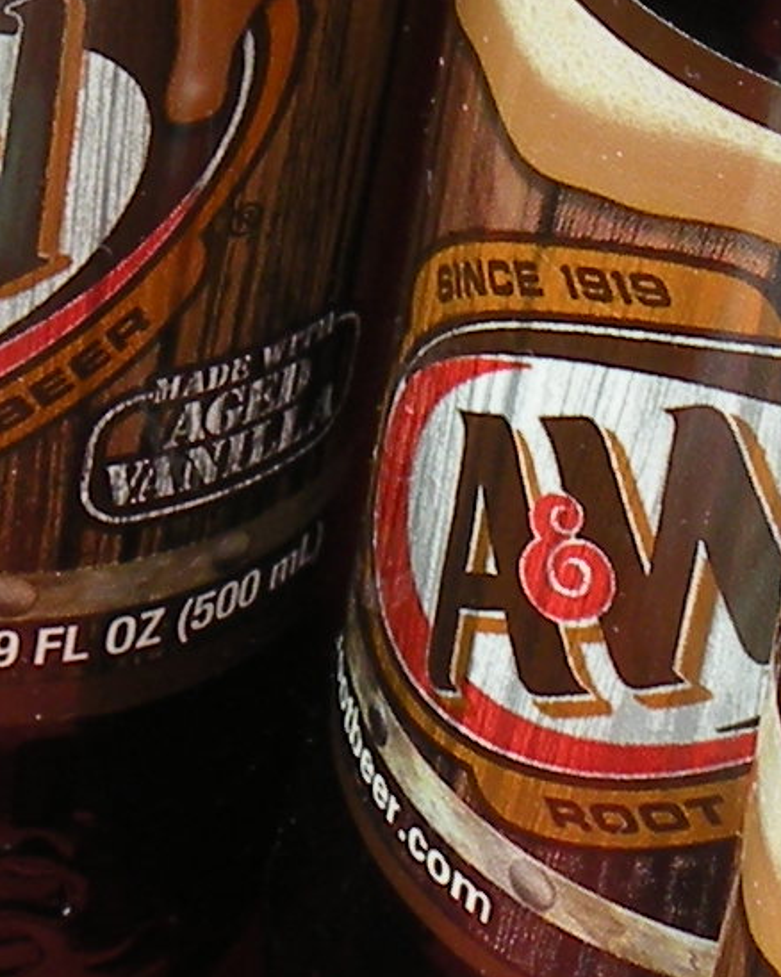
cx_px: 398
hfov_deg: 5.7
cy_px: -285
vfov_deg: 7.0
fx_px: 7892
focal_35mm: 273
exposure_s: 1/81
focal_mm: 7.4
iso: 64
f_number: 3.2
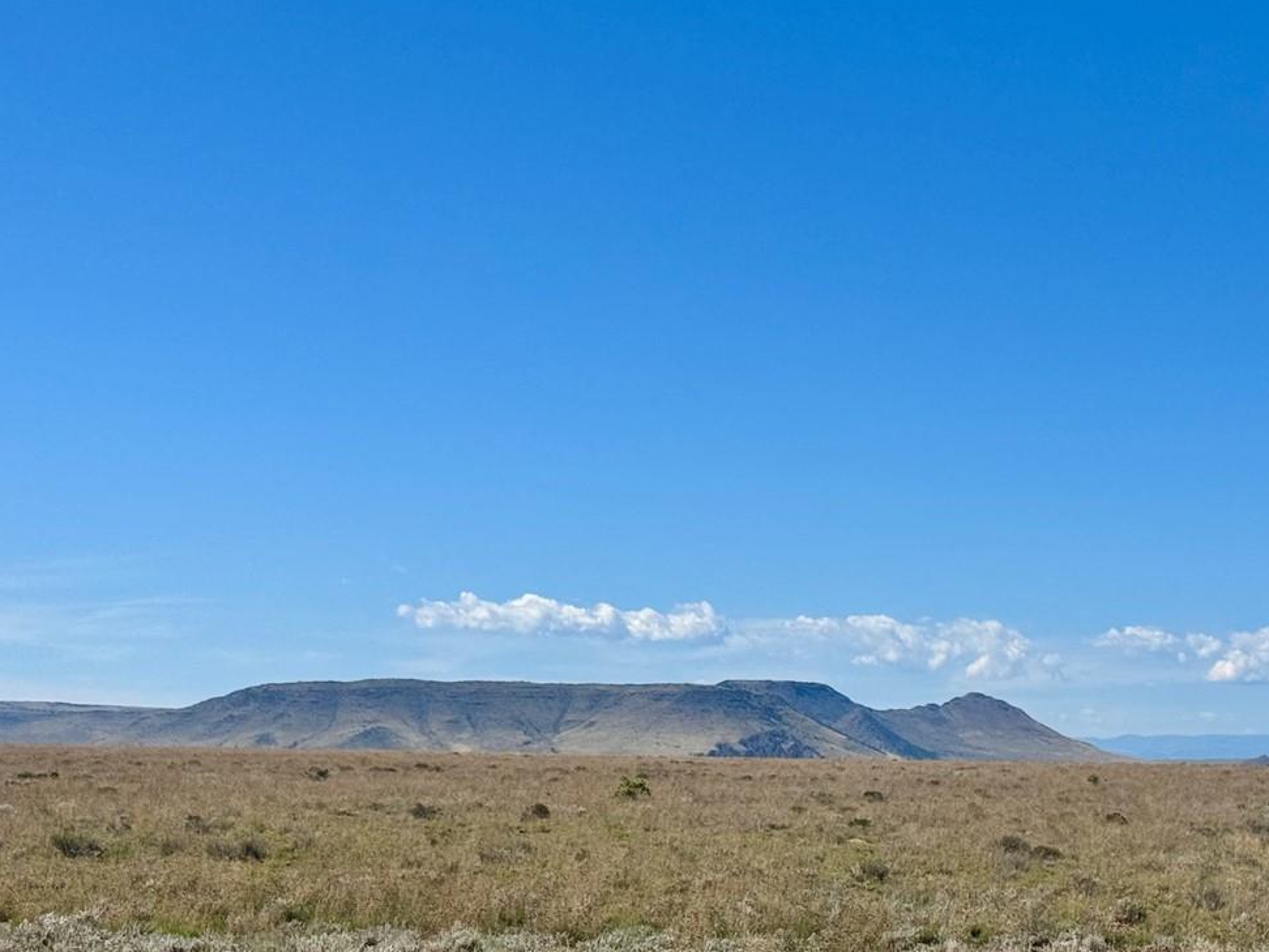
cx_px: 766
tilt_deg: -0.4
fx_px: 2896
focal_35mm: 79
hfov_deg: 24.7
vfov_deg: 18.5
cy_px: 733
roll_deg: -1.2
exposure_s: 1/7092
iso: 64
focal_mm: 6.76
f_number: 1.78
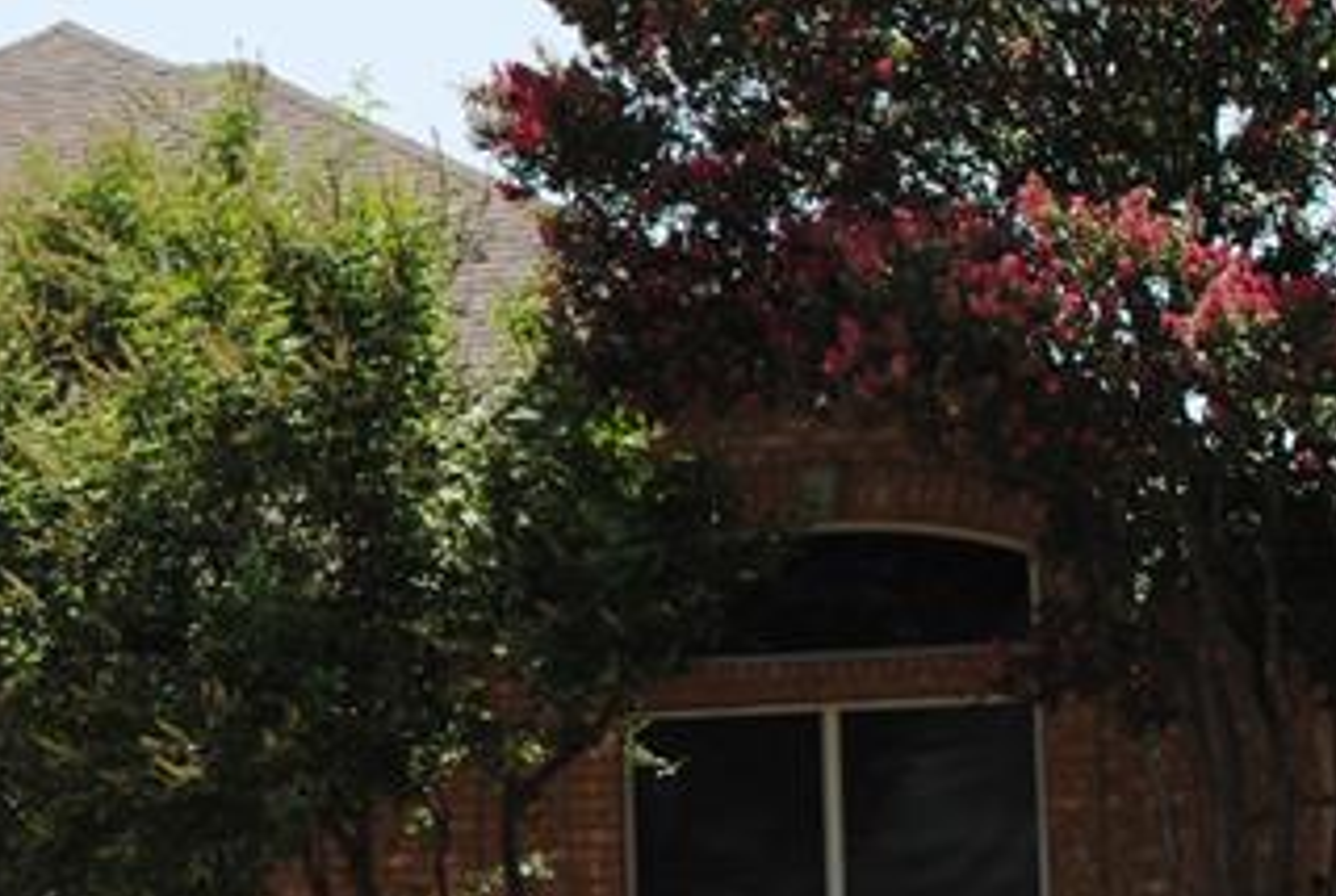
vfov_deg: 11.0
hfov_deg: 15.7
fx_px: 4647
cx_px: -314
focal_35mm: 125
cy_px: 689
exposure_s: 1/200
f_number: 8
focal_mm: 26
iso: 100
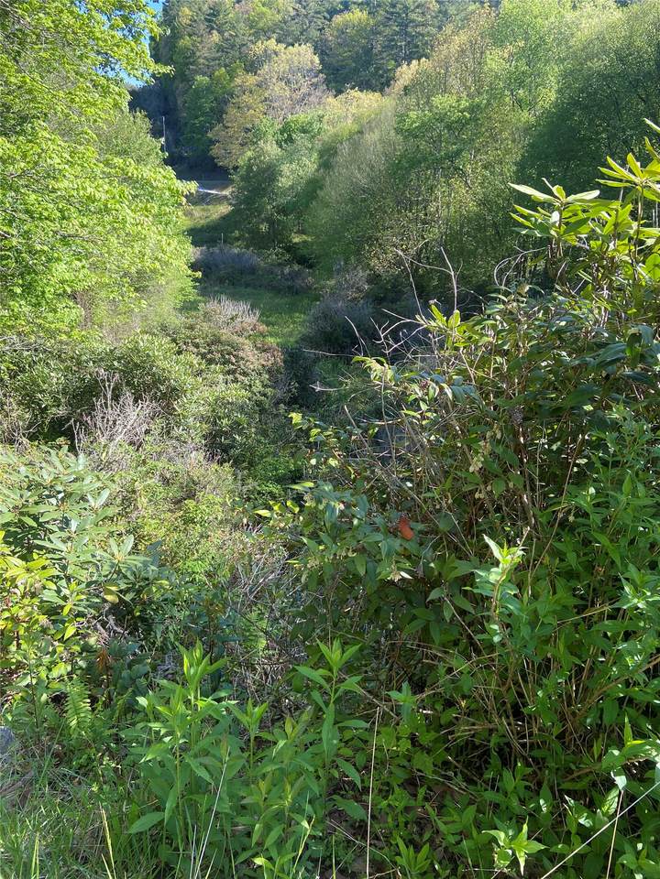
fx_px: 661
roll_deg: -2.5
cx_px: 330
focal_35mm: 26
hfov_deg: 53.1
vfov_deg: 67.3
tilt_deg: -21.1
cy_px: 440
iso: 32
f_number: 1.8
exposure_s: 1/404
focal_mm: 4.25
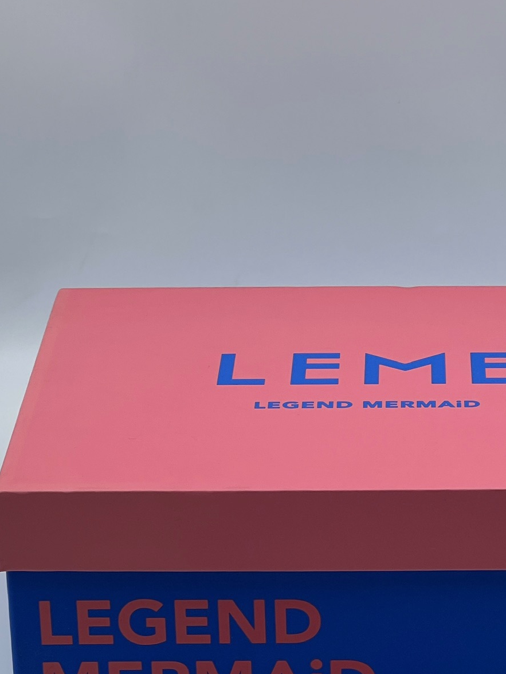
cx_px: 375
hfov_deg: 11.0
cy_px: 448
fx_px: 2611
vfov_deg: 14.7
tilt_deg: -22.9
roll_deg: +1.3
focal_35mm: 134
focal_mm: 9
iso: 32
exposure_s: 1/99
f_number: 2.8
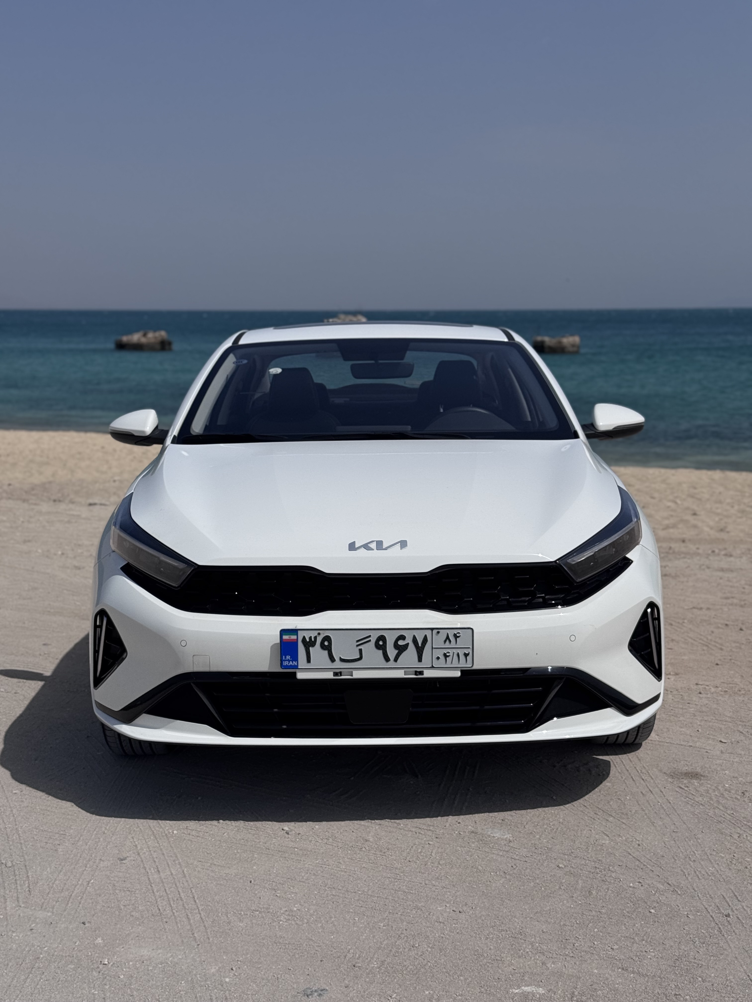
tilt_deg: -7.1
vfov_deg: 39.7
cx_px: 376
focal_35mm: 48
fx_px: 1390
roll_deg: +0.0
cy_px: 501
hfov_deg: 30.3
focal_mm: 6.76
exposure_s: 1/15385
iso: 80
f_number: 1.78
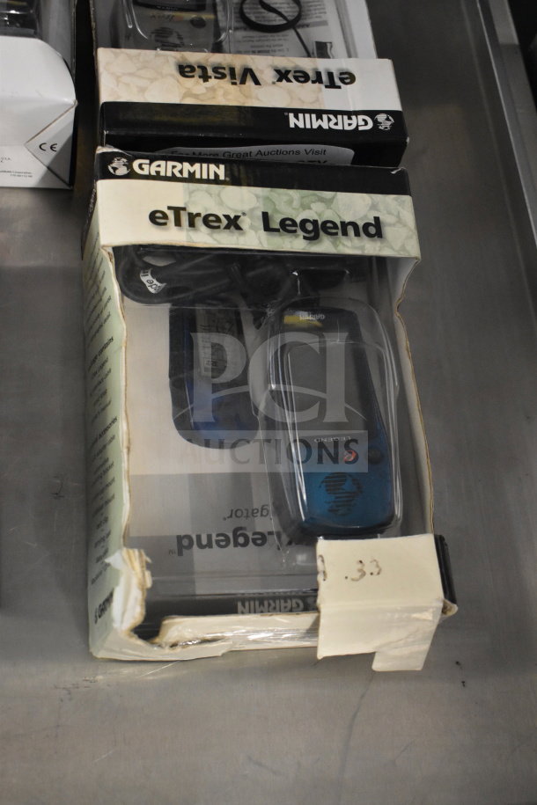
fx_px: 1007
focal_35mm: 45
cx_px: 268
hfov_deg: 29.9
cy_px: 402
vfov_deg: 43.6
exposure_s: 1/50
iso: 4000
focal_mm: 30
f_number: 4.2
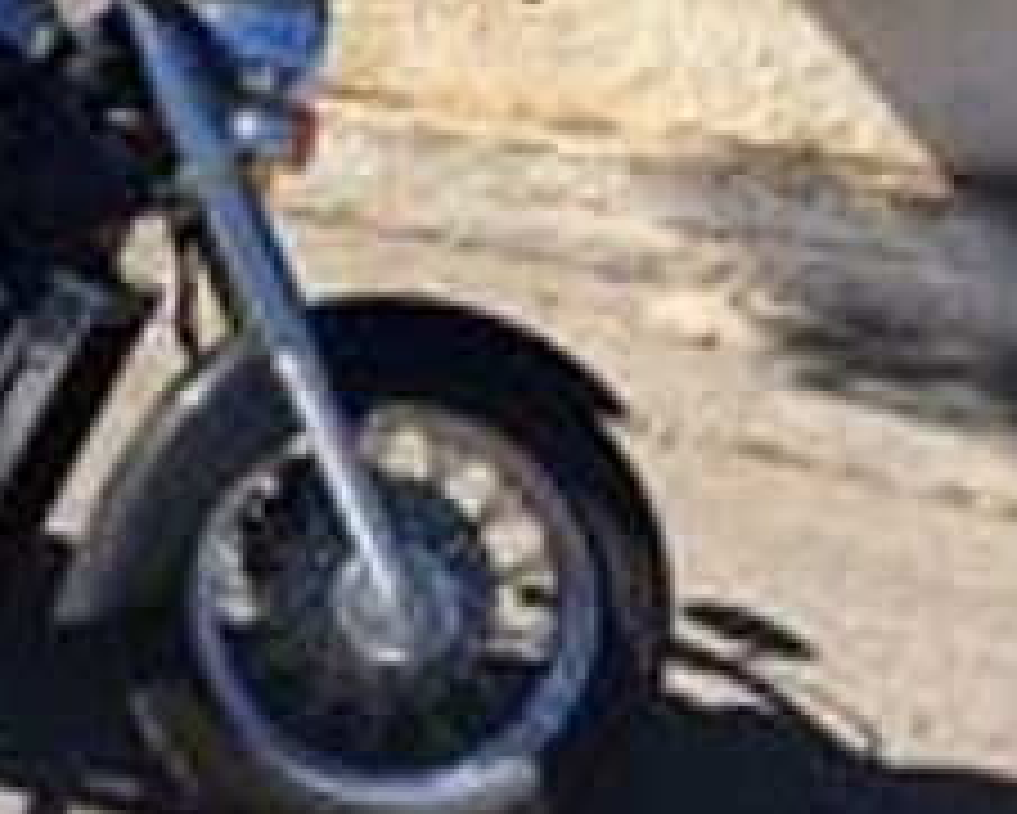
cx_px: -18
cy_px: 337
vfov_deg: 25.4
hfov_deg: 29.2
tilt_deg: -18.6
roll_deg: -1.9
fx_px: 1807
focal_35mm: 60
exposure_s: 1/950
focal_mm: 4.15
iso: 25
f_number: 2.2
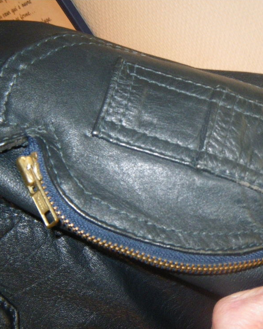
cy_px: 167
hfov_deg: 32.8
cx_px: 200
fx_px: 438
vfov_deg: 41.1
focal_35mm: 45
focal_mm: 6.1
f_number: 3.8
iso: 400
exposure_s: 1/50
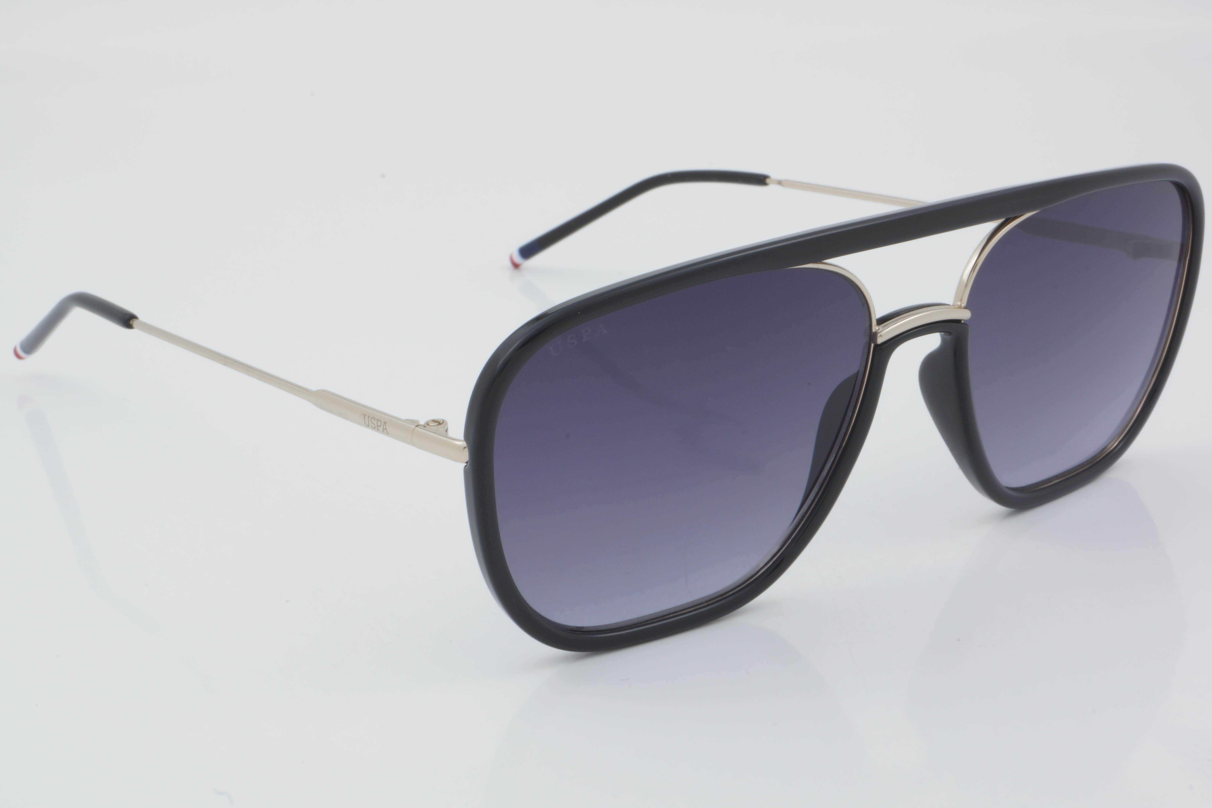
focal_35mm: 75
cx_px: 606
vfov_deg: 18.2
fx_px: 2525
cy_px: 404
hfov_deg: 27.0
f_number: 32
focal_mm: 50
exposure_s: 1/3
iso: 100
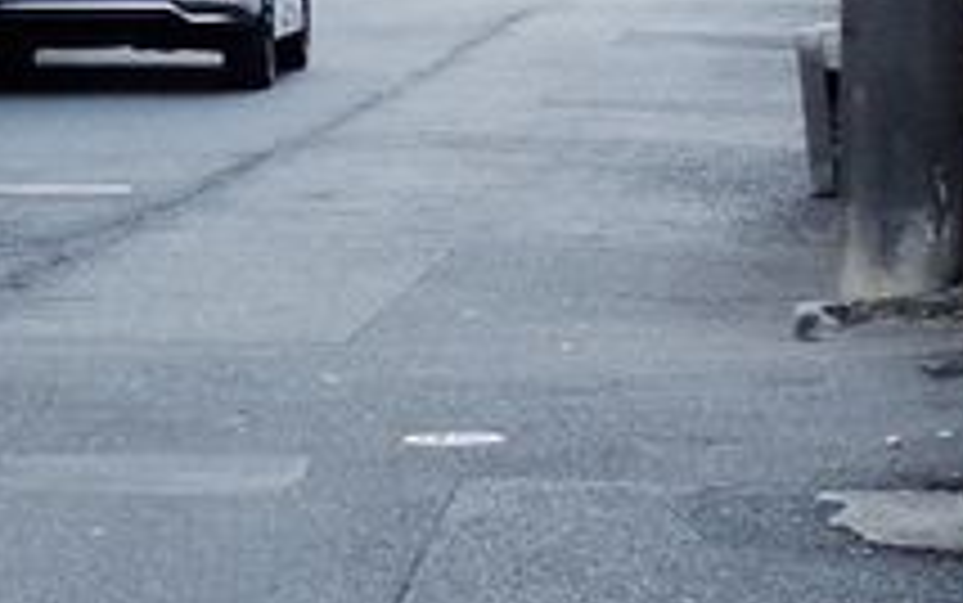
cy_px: -349
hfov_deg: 8.5
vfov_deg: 5.4
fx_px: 6381
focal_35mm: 243
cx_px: -412
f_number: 2.8
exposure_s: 1/40
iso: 320
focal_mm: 18.3
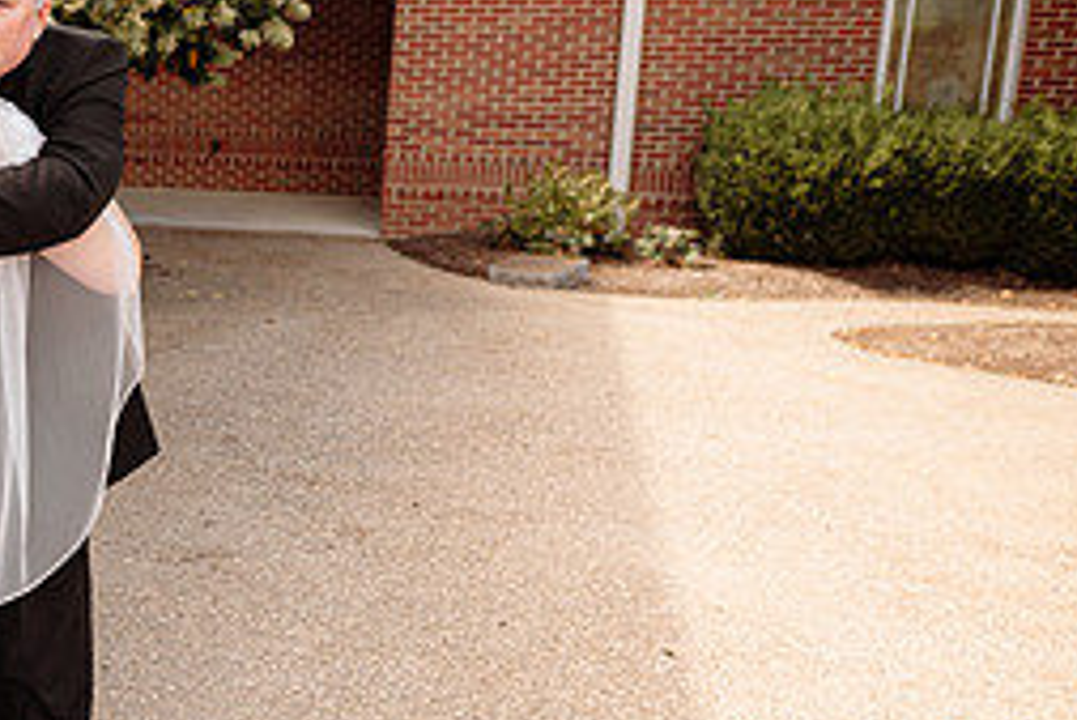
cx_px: -77
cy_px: 407
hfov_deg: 32.4
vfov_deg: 24.6
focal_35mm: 55
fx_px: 1646
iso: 160
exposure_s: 1/400
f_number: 2.8
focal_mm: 24
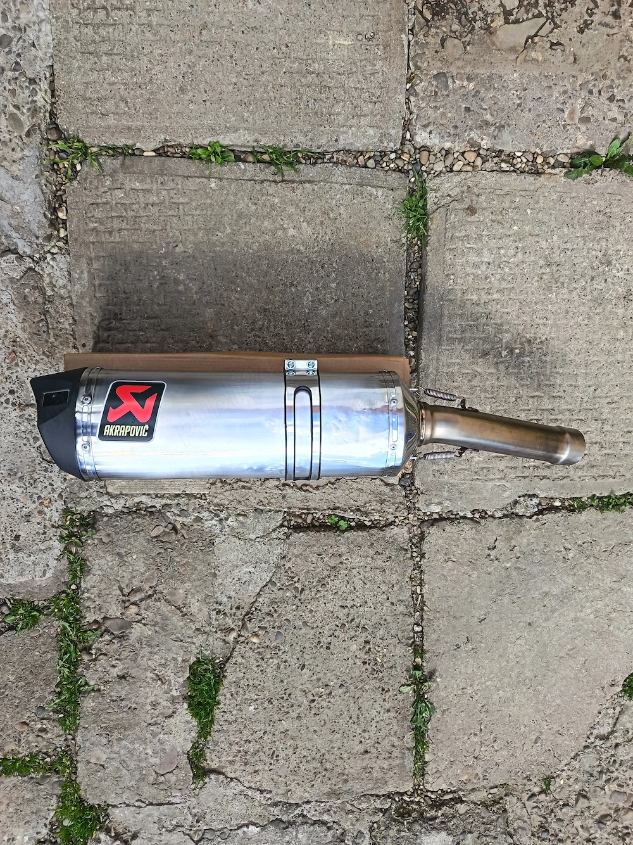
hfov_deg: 56.8
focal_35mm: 24
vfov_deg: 71.6
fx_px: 585
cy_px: 422
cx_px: 316
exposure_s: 1/233
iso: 100
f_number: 1.75
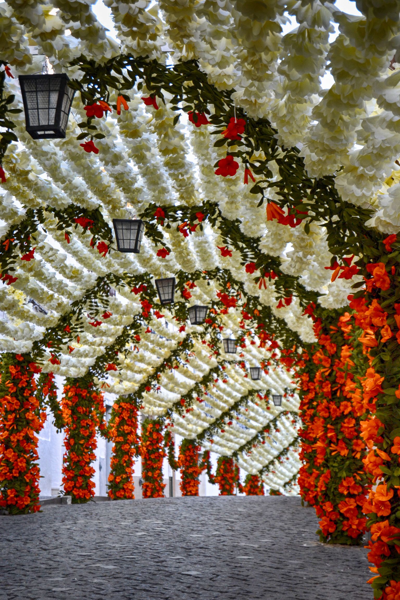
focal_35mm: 82
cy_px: 300
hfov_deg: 16.6
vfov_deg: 24.6
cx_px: 200
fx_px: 1375
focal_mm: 55
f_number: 5.6
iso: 560
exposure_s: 1/60
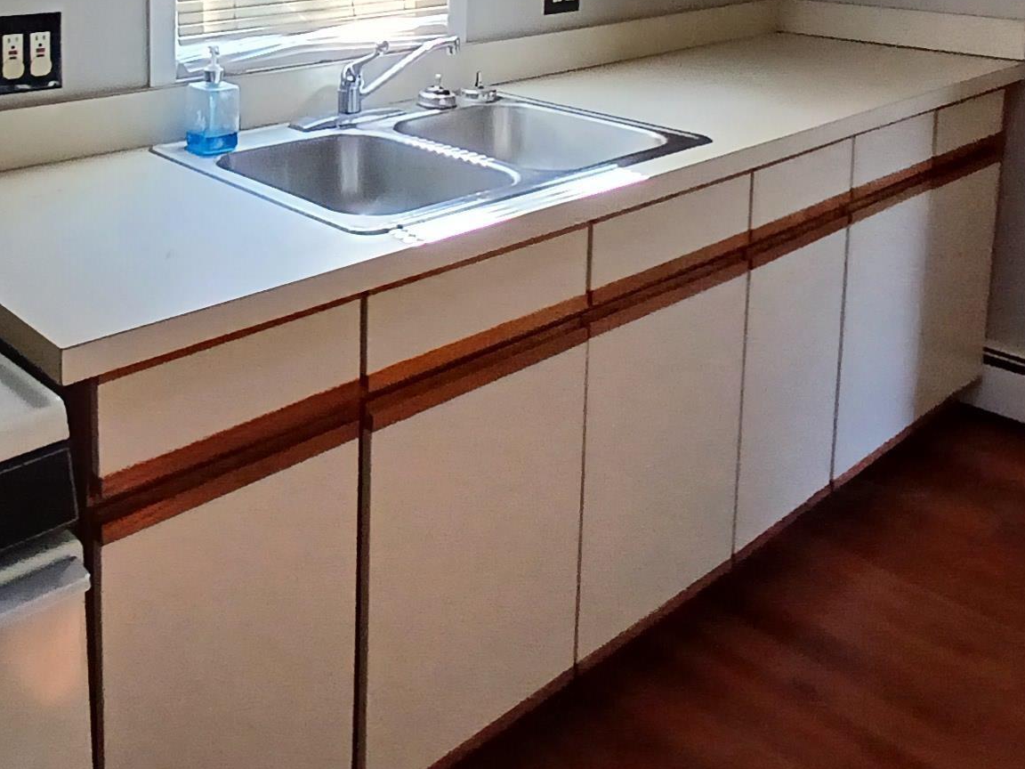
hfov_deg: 47.6
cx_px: 291
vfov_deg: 34.2
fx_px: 1125
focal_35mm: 38
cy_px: -7
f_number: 2.2
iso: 160
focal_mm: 1.4
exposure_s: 1/30
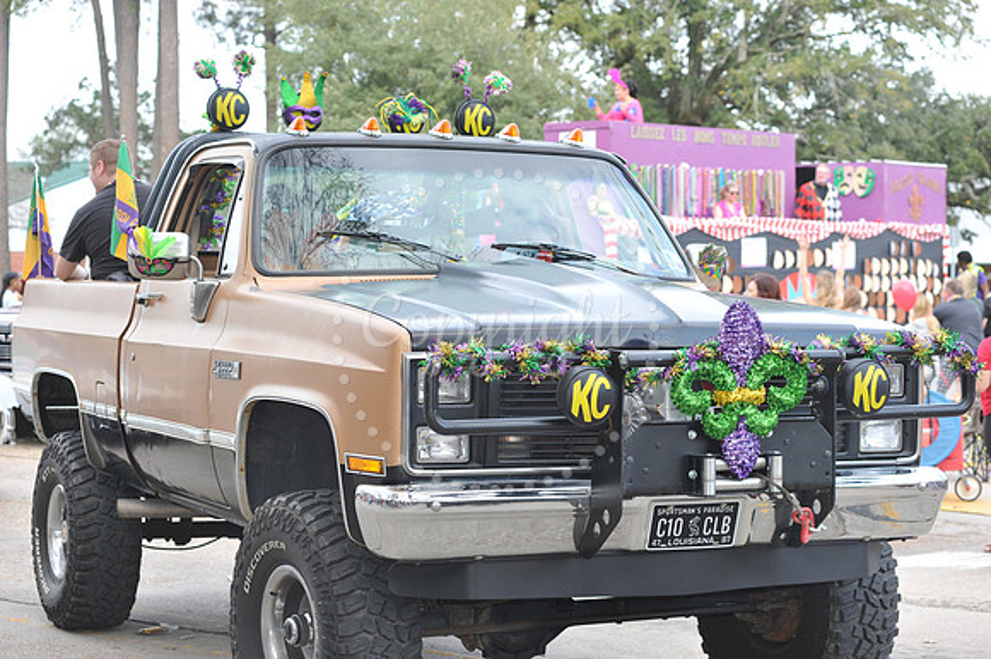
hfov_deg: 25.4
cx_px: 496
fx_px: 2201
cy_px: 330
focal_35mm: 80
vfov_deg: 17.0
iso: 250
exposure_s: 1/80
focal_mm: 80
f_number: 6.3
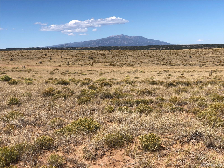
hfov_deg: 33.8
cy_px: 84
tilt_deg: -6.4
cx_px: 112
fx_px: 369
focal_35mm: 57
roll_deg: +0.7
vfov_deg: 25.7
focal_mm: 6.6
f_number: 2.8
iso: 20
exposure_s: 1/1200
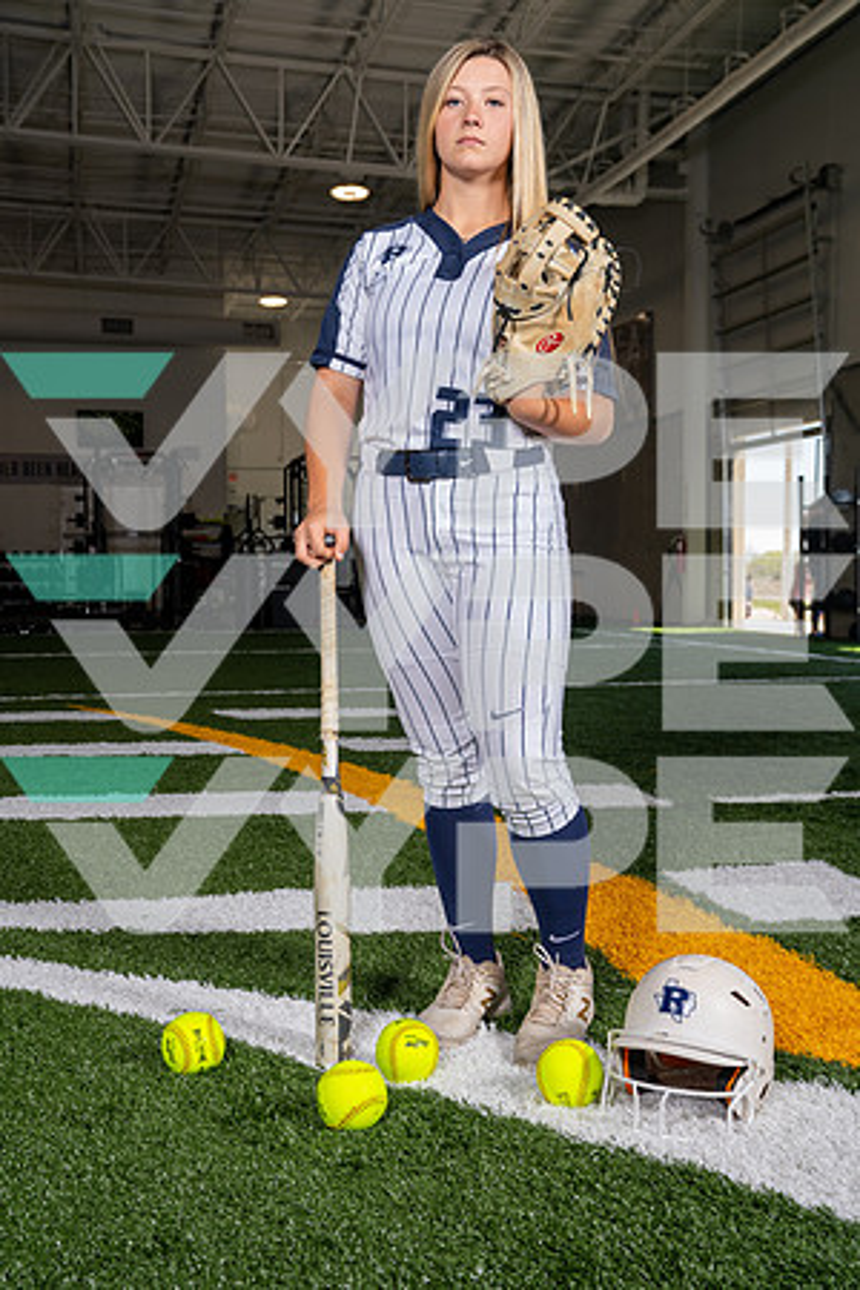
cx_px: 430
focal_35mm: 40
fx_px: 1433
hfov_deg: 33.4
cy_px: 645
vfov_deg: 48.5
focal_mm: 40
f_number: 5.6
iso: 200
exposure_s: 1/200
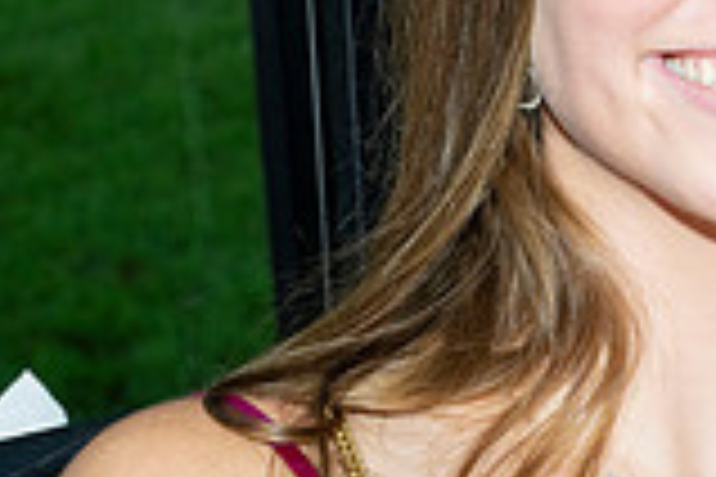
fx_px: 3838
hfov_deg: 10.1
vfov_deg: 7.1
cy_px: 279
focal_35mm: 193
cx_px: 1228
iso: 400
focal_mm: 46
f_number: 7.1
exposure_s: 1/100
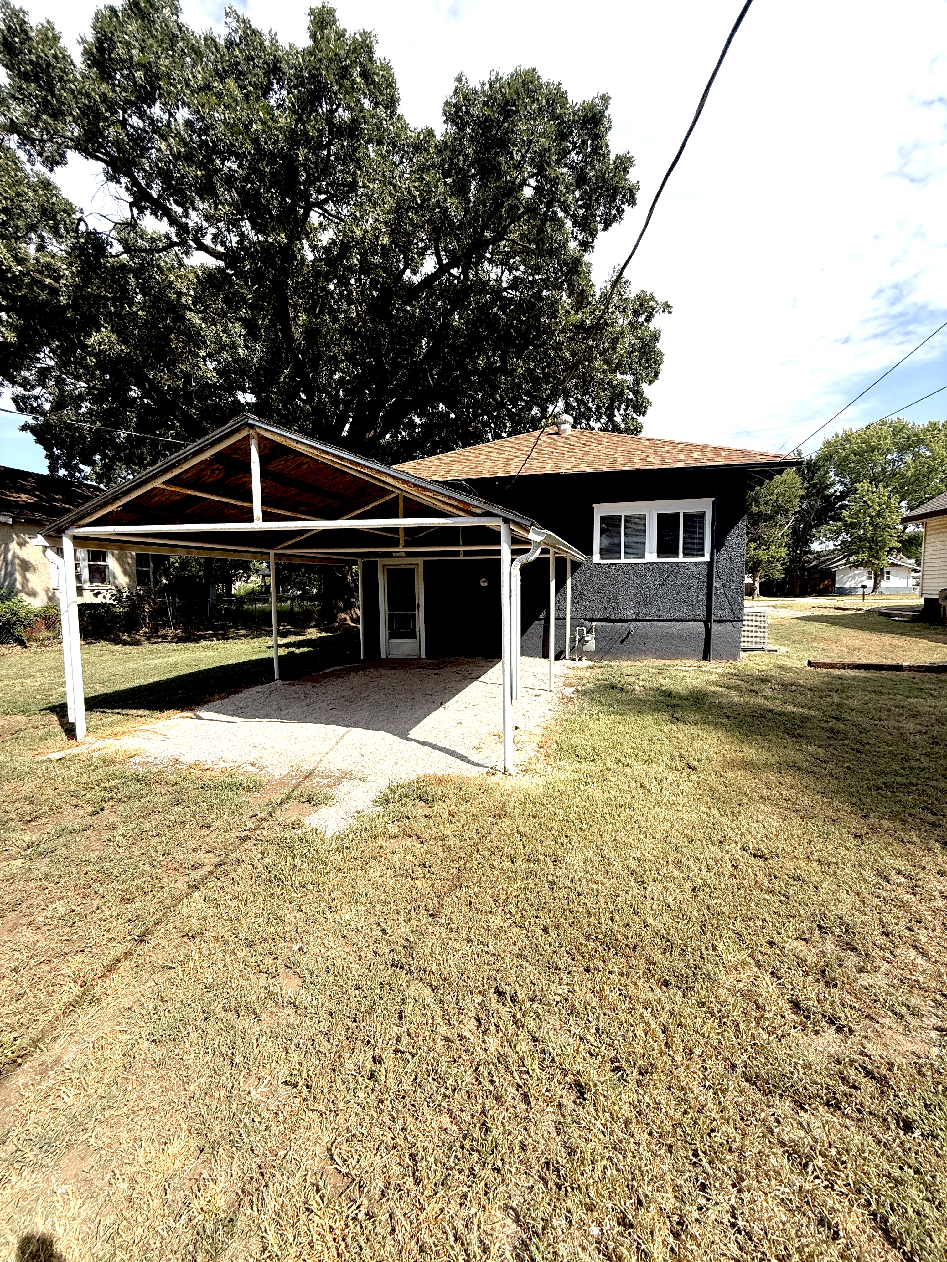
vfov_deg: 102.1
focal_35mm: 14
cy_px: 631
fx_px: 511
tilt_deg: -4.4
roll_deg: -0.3
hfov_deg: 85.7
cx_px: 474
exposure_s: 1/1534
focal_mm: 2.22
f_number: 2.2
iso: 50
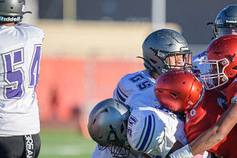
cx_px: 168
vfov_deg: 2.4
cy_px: 120
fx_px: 3796
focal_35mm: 577
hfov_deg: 3.6
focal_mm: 300
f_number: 2.8
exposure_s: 1/6400
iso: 400
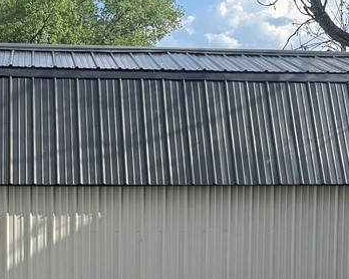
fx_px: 712
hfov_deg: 27.4
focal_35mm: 69
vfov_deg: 21.8
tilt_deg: -3.5
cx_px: 131
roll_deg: -0.6
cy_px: 234
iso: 80
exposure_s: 1/2000
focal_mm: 6.76
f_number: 1.78
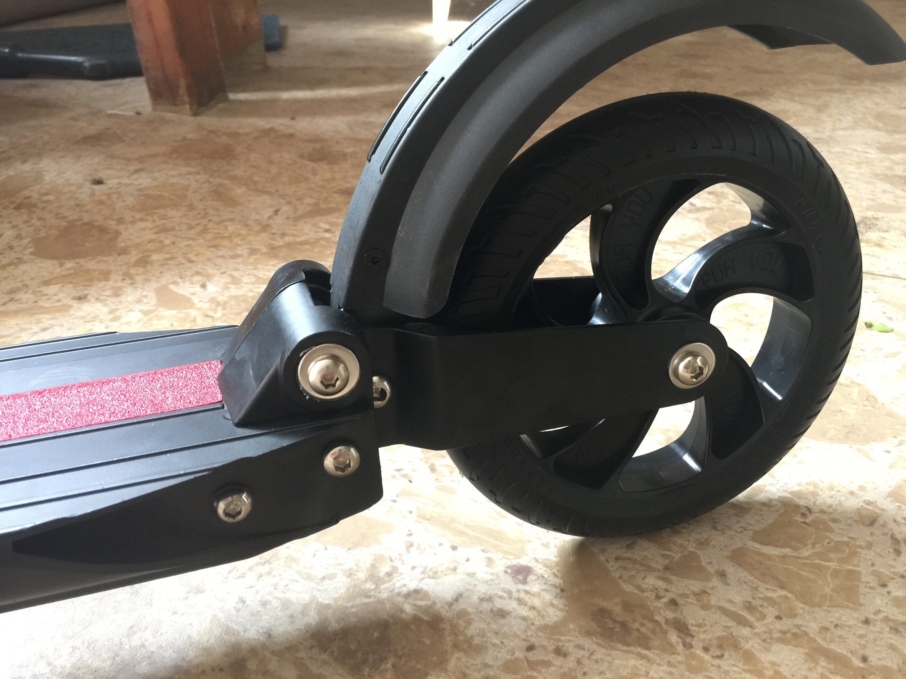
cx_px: 453
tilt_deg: -30.2
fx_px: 759
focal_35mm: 29
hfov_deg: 61.7
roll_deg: +0.9
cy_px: 340
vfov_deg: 48.2
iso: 100
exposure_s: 1/17
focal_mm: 4.15
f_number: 2.2
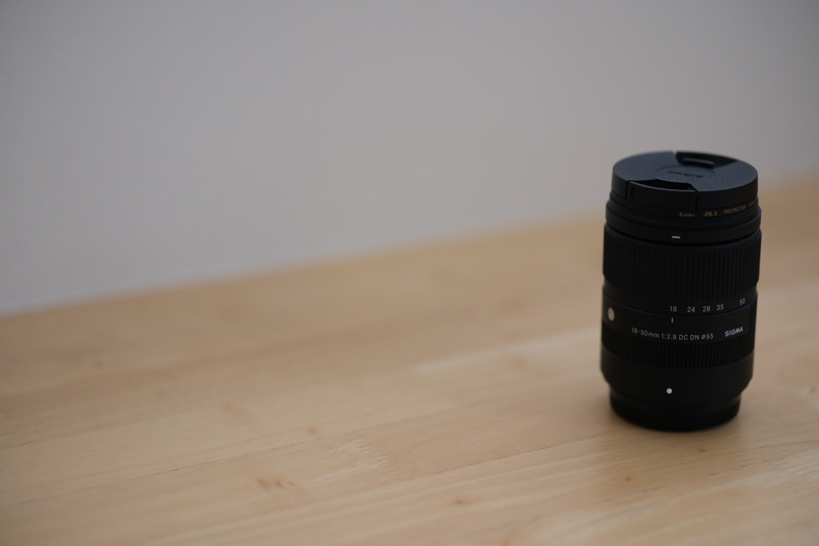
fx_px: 1911
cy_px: 273
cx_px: 410
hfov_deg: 24.2
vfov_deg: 16.3
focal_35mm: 84
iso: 400
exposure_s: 1/1100
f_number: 1.2
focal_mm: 56
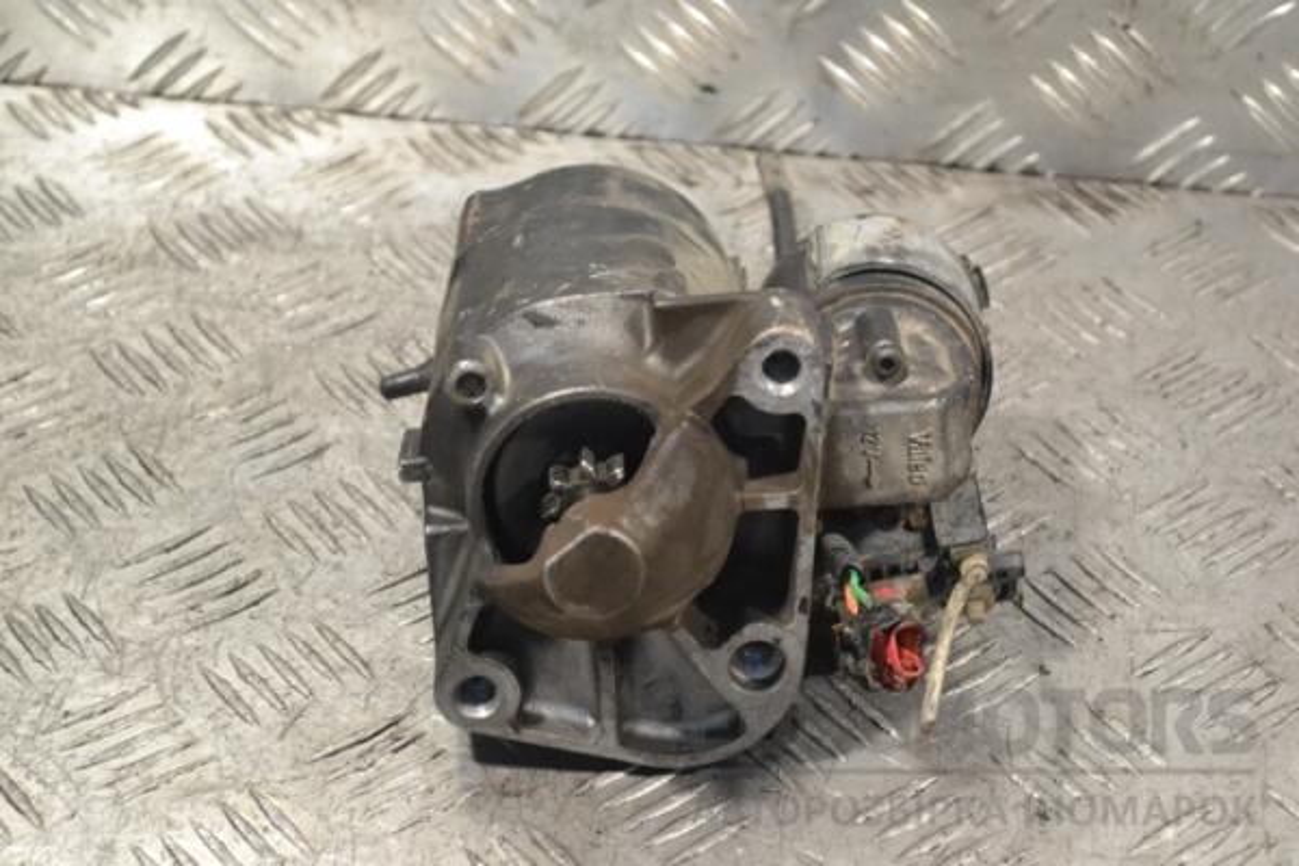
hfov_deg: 24.6
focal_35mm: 82
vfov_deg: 16.6
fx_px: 2977
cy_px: 433
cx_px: 650
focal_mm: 55
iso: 3200
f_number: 7.1
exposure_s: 1/200
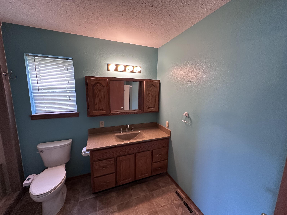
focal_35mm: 14
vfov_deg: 85.7
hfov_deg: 102.1
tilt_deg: -8.6
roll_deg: -1.3
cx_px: 144
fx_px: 116
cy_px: 108
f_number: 2.2
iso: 200
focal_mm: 2.22
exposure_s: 1/60
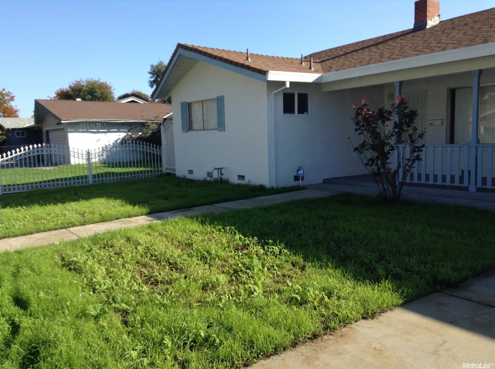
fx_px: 471
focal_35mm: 33
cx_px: 248
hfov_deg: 55.4
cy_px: 184
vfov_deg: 42.8
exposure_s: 1/579
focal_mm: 3.3
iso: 25
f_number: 2.4
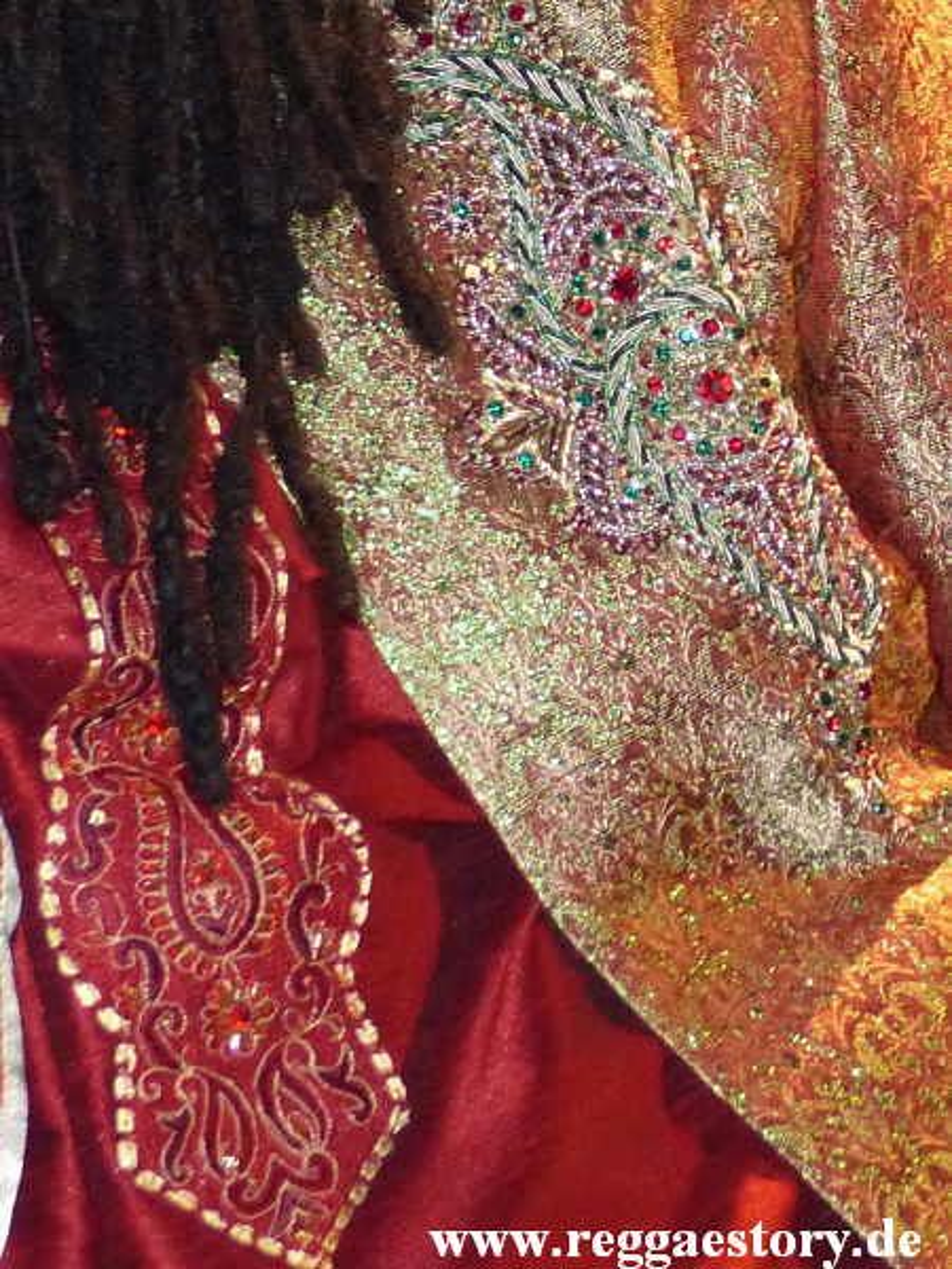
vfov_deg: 22.0
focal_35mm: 89
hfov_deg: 16.6
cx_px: 476
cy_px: 634
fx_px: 3264
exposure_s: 1/60
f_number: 2.8
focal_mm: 16
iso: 400
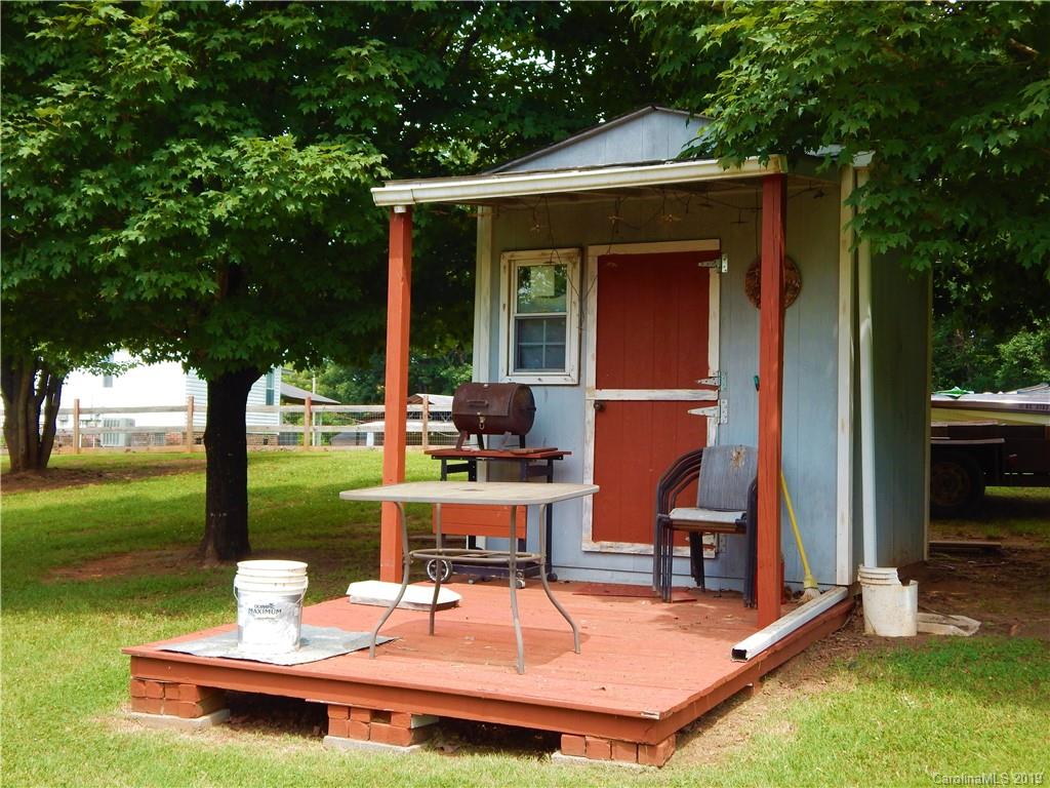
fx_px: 1304
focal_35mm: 43
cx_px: 525
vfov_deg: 33.6
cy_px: 394
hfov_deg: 43.9
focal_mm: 7.7
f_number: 3.6
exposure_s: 1/320
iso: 125
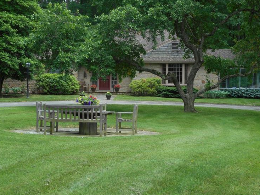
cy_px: 94
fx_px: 548
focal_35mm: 73
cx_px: 140
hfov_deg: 26.7
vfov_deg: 20.2
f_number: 5.3
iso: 80
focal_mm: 12
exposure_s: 1/100
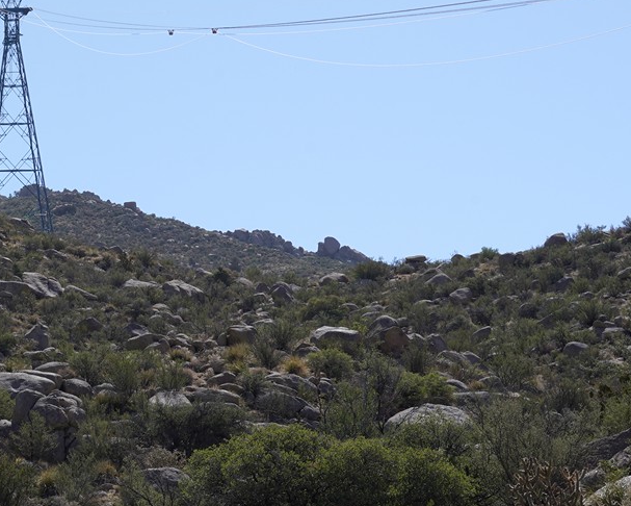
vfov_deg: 11.4
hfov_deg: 13.6
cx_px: -201
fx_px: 2541
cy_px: 205
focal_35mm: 136
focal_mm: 44
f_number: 16
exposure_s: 1/100
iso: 100
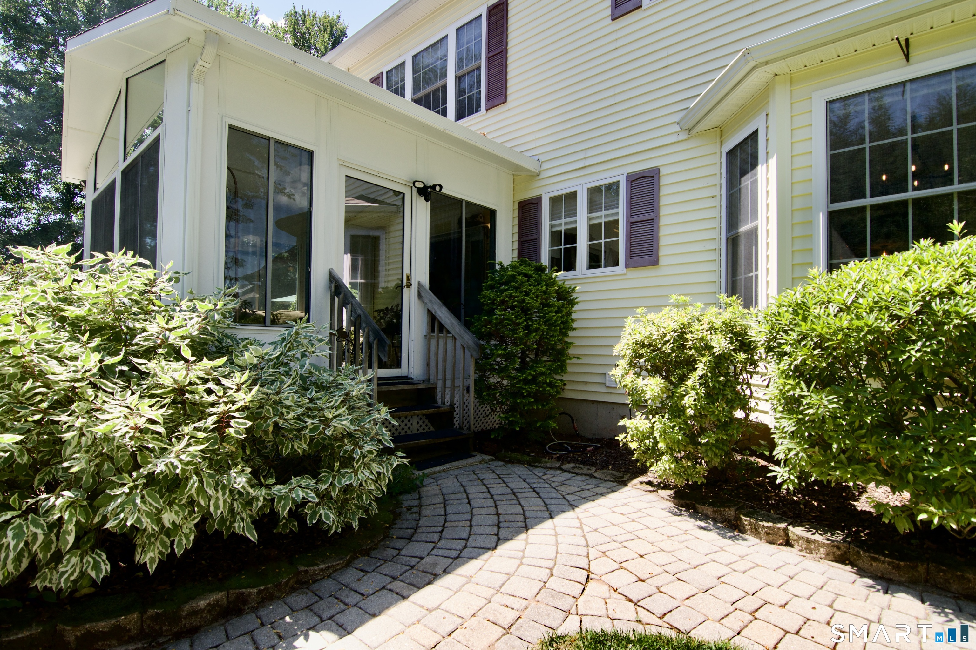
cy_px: 325
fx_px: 468
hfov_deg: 92.5
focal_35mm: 17
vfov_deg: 69.6
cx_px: 488
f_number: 6.3
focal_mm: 11.5
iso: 320
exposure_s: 1/500
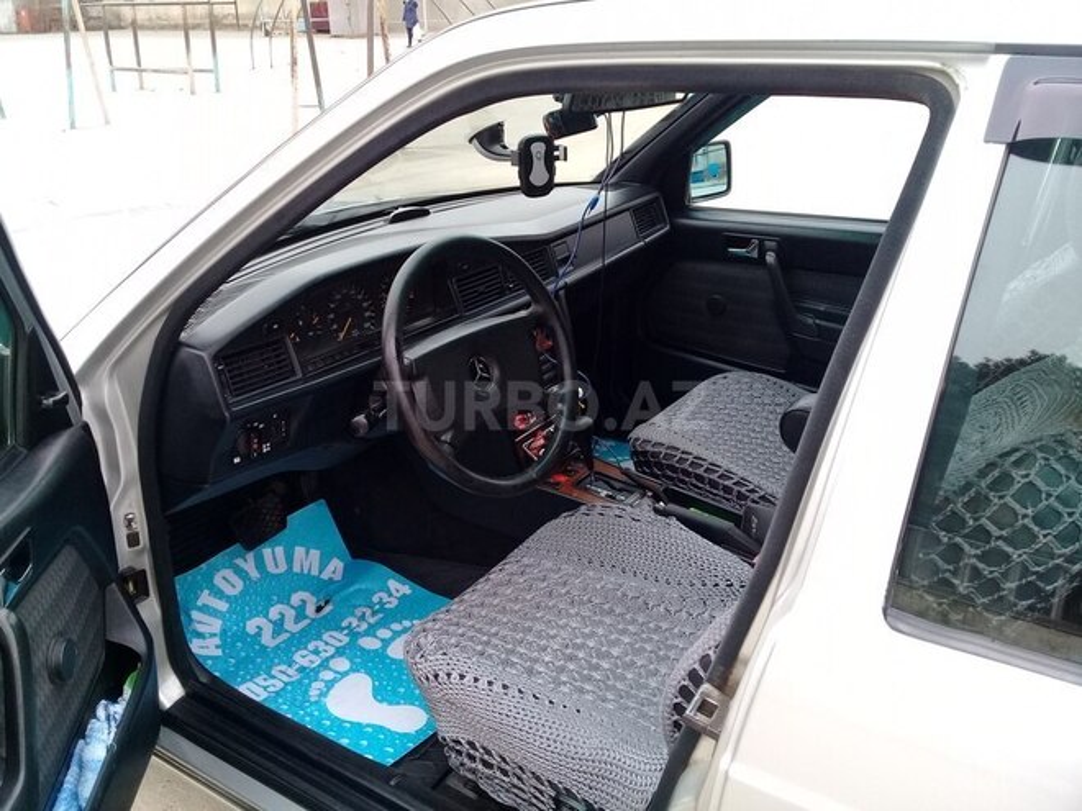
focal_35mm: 31
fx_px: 969
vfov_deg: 45.4
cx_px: 541
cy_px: 406
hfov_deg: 58.4
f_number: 2.2
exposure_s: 1/33
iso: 64
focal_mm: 3.3
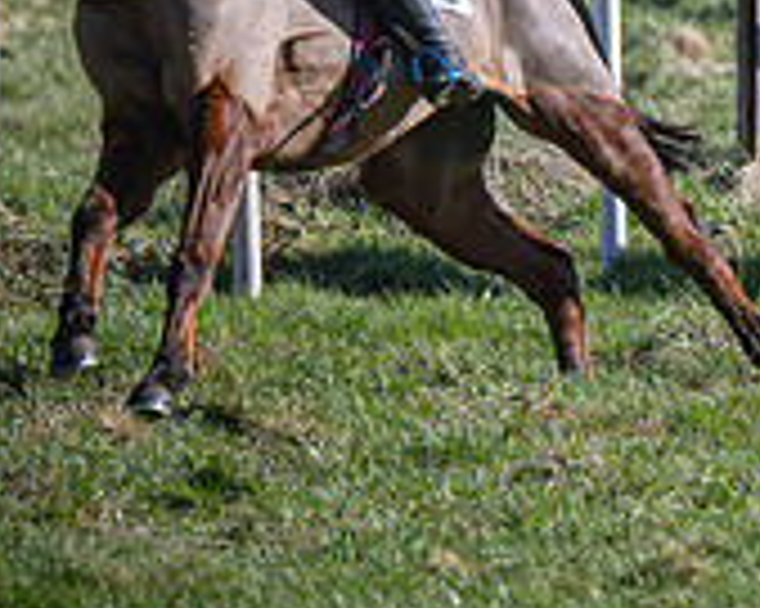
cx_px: 1044
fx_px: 17737
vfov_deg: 2.0
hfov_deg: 2.5
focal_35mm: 789
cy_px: -153
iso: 125
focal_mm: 140
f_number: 4
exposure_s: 1/1000
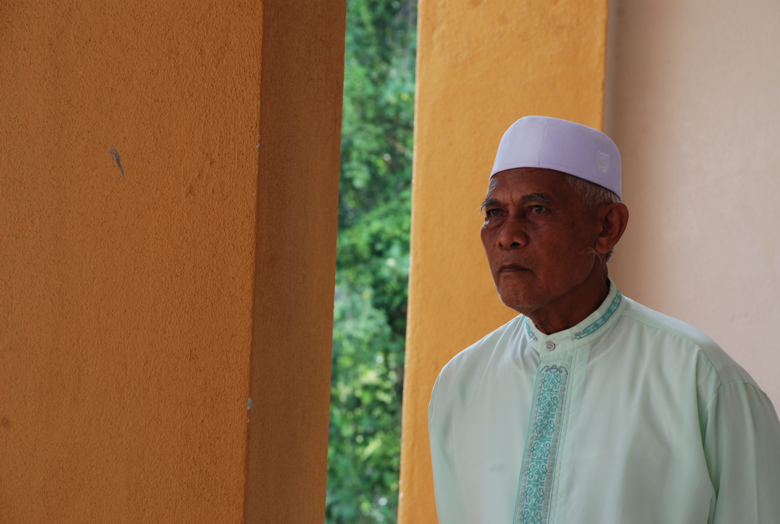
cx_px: 390
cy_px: 262
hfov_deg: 15.2
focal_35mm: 135
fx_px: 2931
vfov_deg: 10.2
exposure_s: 1/25
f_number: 8
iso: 125
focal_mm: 90
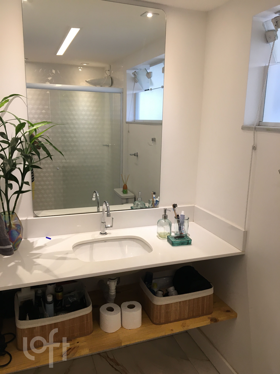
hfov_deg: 48.2
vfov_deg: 61.7
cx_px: 140
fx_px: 313
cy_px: 187
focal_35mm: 29
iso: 25
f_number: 2.2
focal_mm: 4.15
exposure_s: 1/30
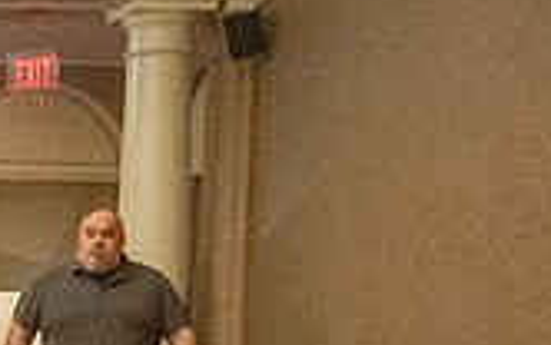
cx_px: -382
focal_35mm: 80
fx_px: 1202
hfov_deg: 20.2
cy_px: 323
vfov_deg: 16.1
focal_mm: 22.5
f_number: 4
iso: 20000
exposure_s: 1/500
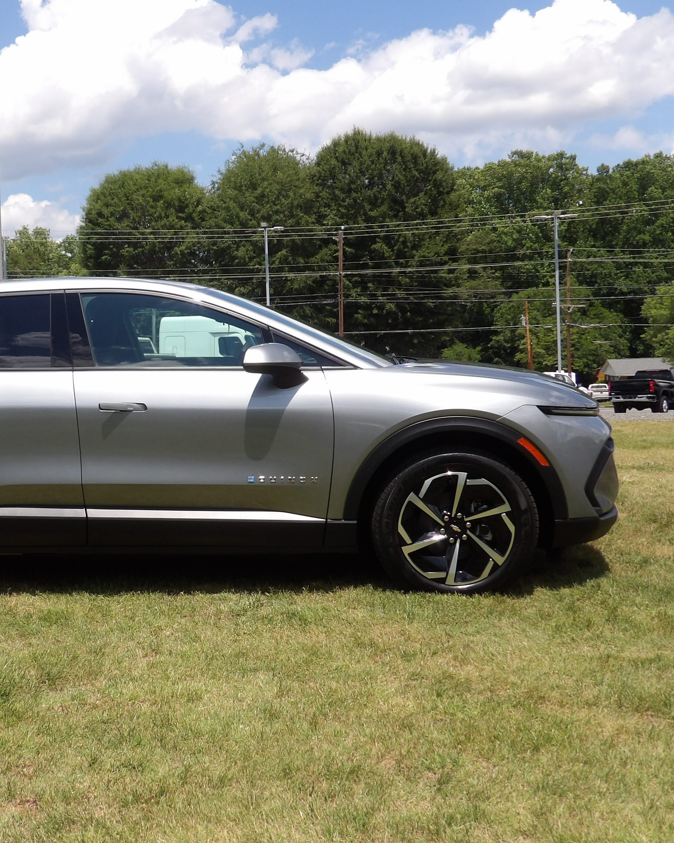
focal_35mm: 43
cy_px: 422
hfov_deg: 34.2
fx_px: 1072
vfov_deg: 42.9
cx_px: 169
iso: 100
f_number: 3.6
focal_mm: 5.9
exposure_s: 1/968
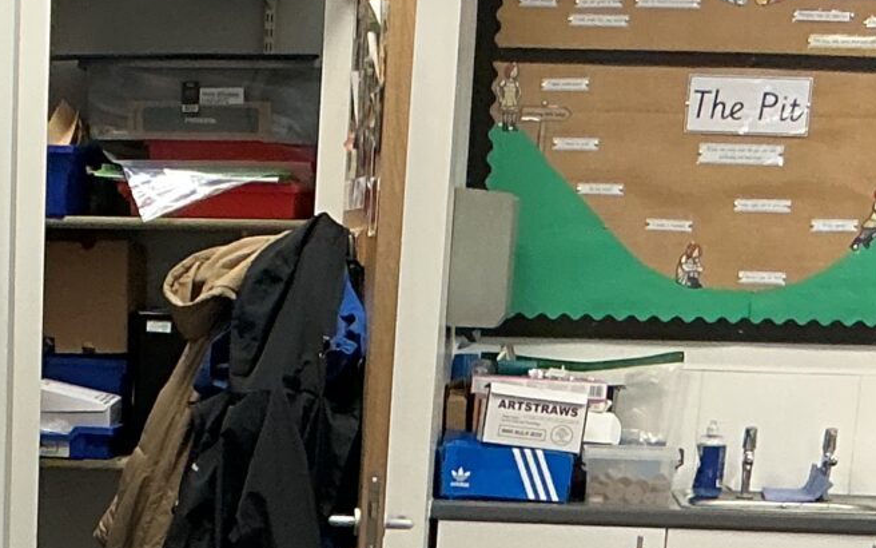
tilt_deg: -15.2
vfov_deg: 10.3
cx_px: 92
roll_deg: -1.0
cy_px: 1006
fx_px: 2865
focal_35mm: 120
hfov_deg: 17.1
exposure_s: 1/60
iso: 125
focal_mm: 3
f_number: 1.8
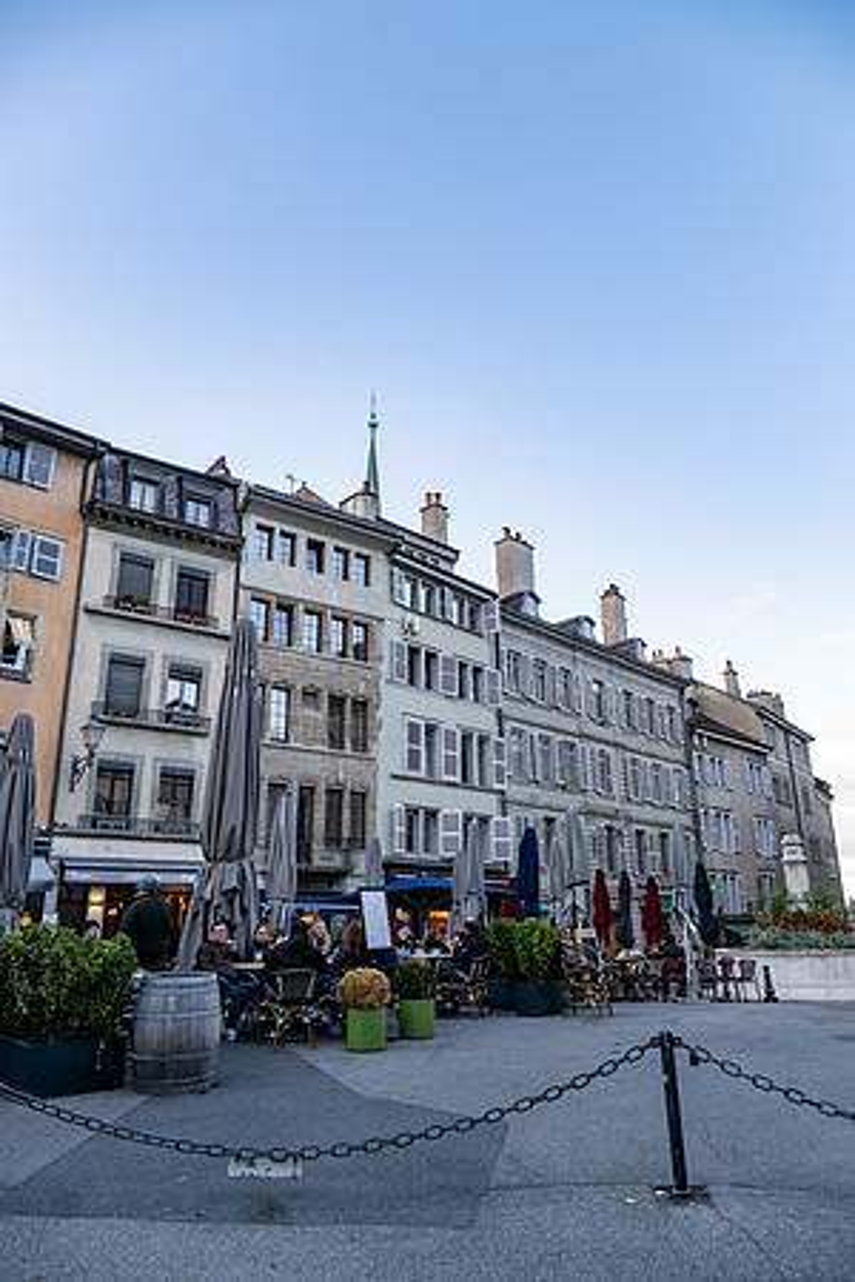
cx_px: 428
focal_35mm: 24
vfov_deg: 73.7
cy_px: 641
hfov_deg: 53.1
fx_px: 855
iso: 320
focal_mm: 16
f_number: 4
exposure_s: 1/210
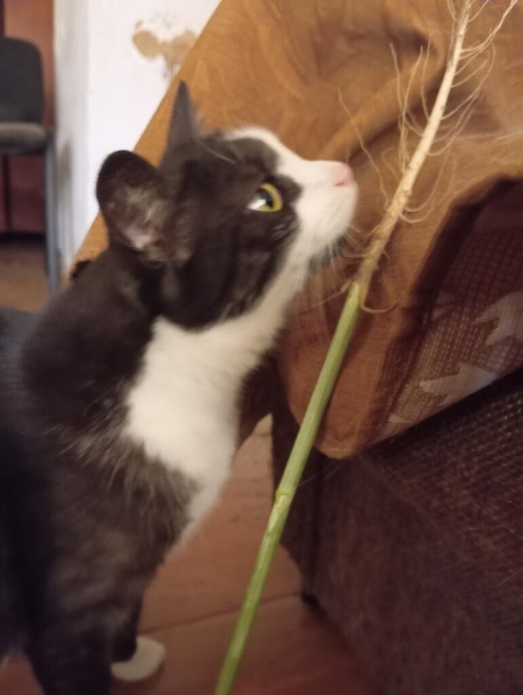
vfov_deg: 63.4
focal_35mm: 28
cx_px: 262
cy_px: 348
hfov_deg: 49.9
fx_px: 563
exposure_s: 1/14.3
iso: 4378
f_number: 1.8
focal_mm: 4.22
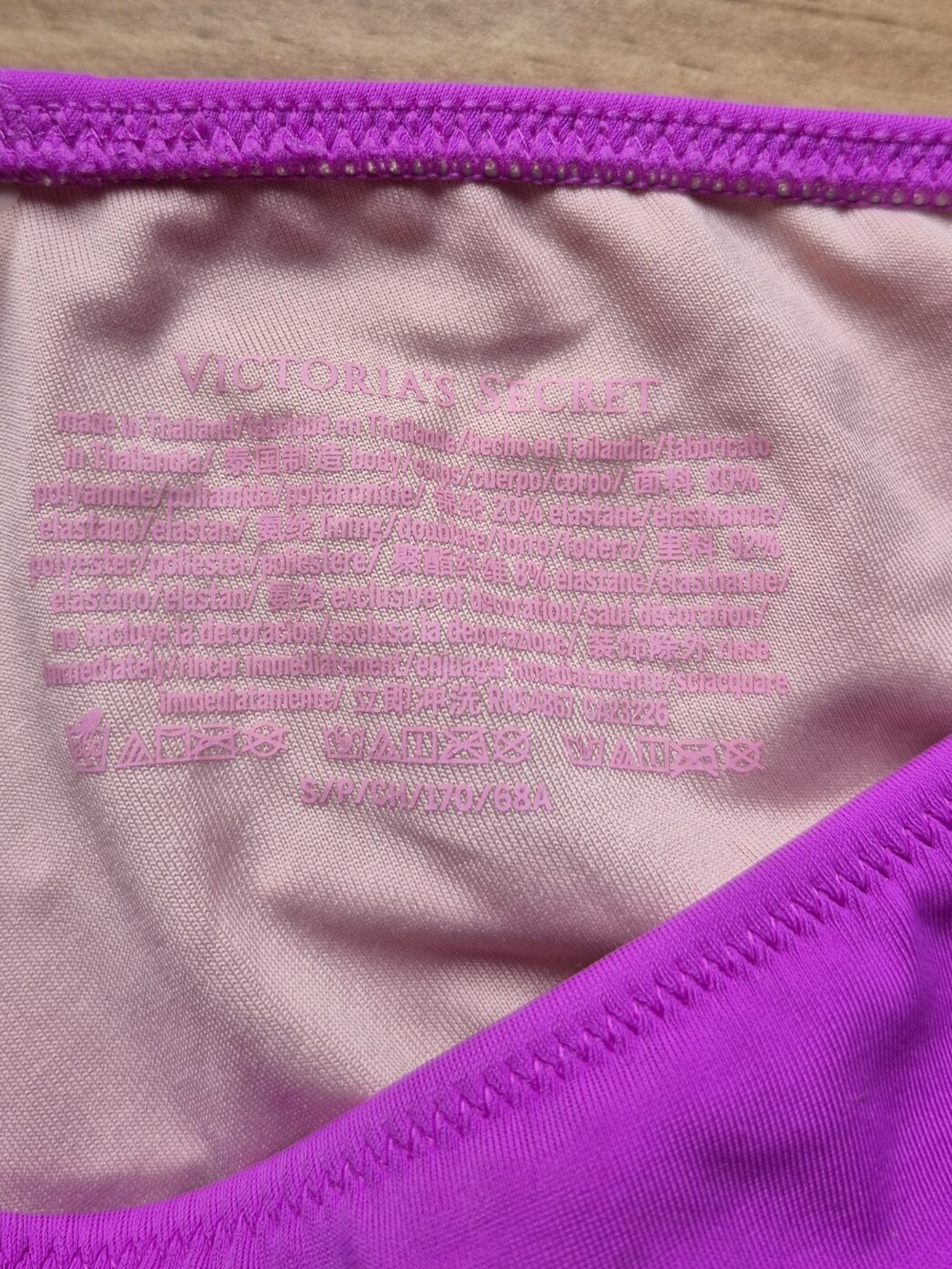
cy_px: 463
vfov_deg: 53.3
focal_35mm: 34
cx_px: 467
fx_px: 1247
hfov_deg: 41.8
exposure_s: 1/180
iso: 125
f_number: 1.8
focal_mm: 5.4
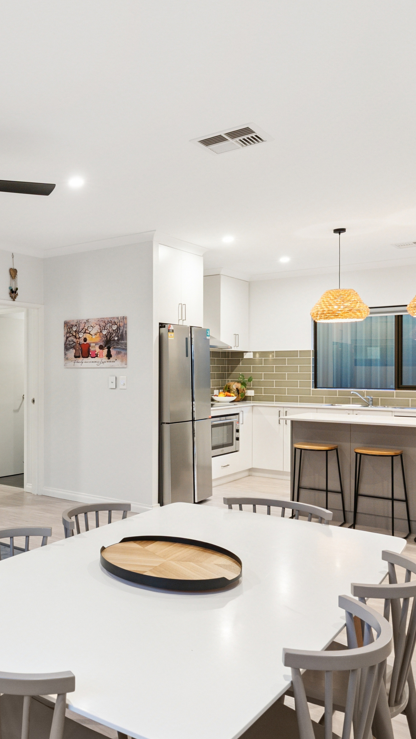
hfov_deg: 34.7
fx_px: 588
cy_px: 381
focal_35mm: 30
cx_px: -17
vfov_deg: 64.3
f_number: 9
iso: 640
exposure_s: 1/5
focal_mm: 17
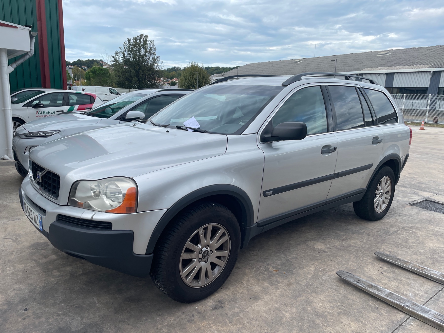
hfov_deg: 67.3
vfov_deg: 53.1
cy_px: 166
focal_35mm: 26
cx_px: 222
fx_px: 333
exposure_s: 1/1014
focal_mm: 4.2
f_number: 1.6
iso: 32
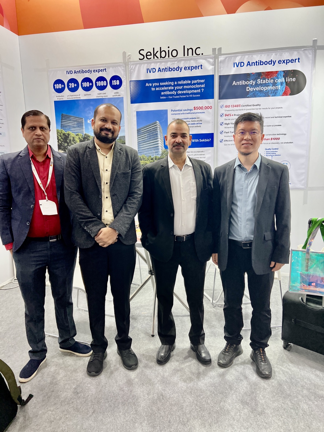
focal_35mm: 26
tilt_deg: -9.7
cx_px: 162
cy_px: 216
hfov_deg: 53.1
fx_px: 324
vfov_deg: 67.3
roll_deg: +1.4
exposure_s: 1/100
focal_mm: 5.7
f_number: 1.5
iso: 64
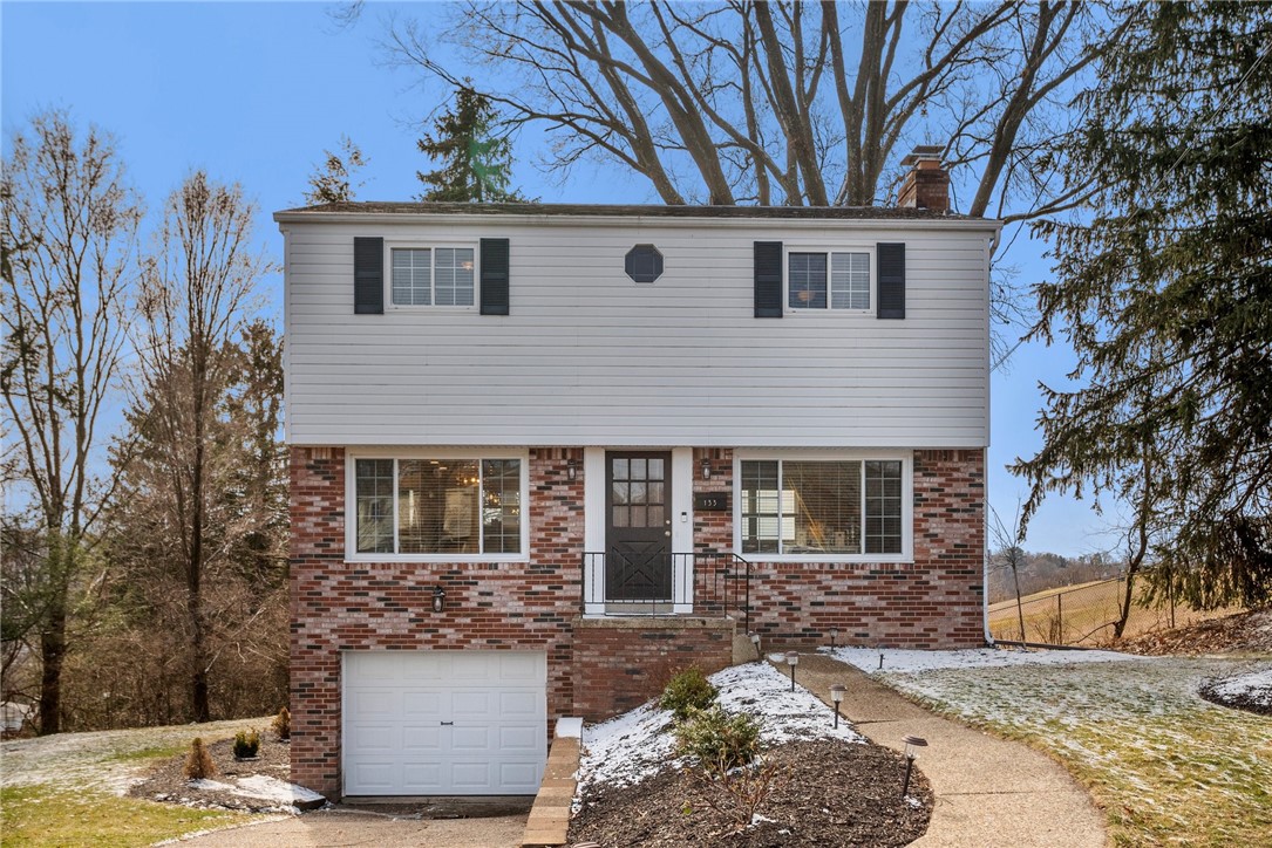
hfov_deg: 57.2
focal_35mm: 33
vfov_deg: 40.0
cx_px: 636
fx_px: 1166
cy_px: 424
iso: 400
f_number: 8
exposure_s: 1/800
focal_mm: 33
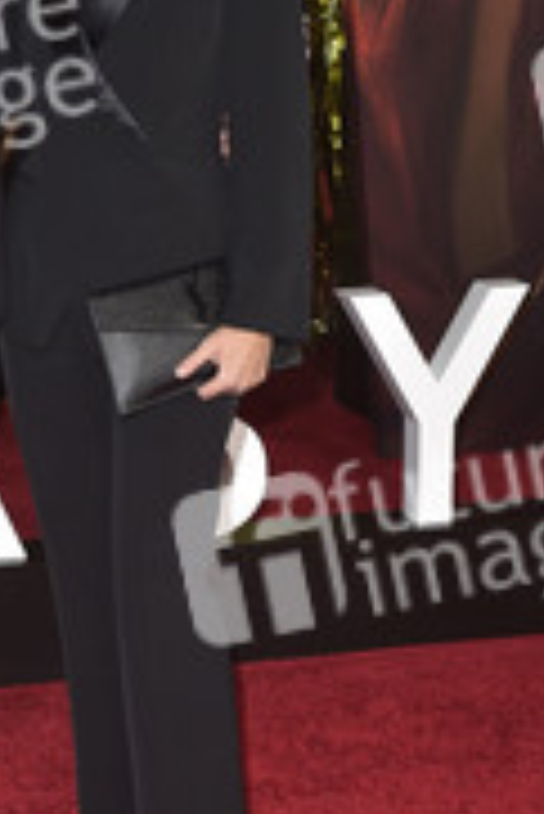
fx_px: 2398
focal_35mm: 106
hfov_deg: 12.8
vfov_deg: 19.2
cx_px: -2
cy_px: 315
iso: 1000
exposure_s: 1/250
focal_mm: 48
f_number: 6.3
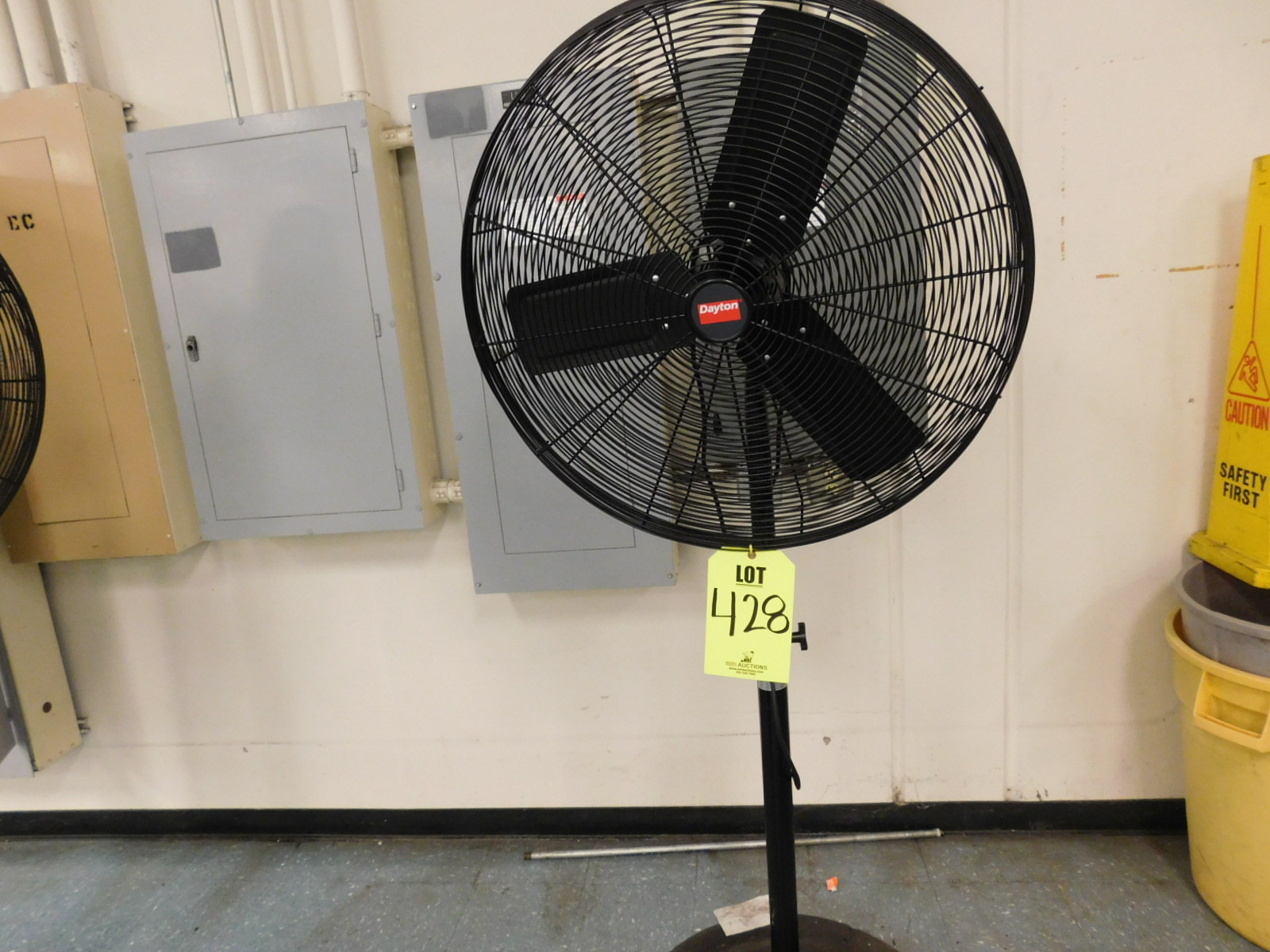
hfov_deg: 73.9
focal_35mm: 23
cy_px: 476
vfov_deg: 58.9
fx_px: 844
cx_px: 635
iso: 400
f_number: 3
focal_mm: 4
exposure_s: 1/30
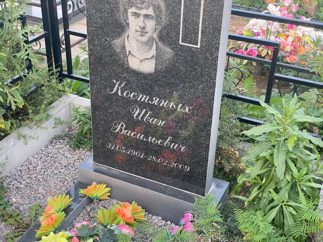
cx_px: 162
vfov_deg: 28.0
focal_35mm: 52
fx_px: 485
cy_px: 121
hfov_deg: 36.8
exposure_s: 1/122
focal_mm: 6
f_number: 2
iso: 80
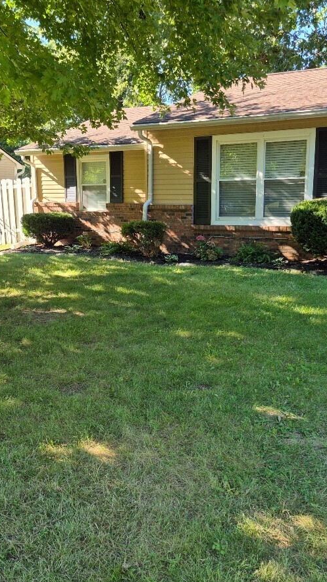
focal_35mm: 34
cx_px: 157
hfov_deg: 34.6
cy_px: 291
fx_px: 524
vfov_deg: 58.0
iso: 25
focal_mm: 5.4
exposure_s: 1/256
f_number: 1.8
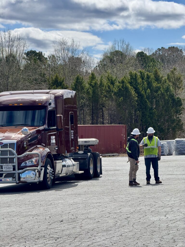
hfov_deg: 12.3
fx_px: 855
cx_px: 92
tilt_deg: -0.2
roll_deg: +0.6
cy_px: 124
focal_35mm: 120
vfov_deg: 16.4
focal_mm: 15.66
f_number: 2.8
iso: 50
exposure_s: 1/1730
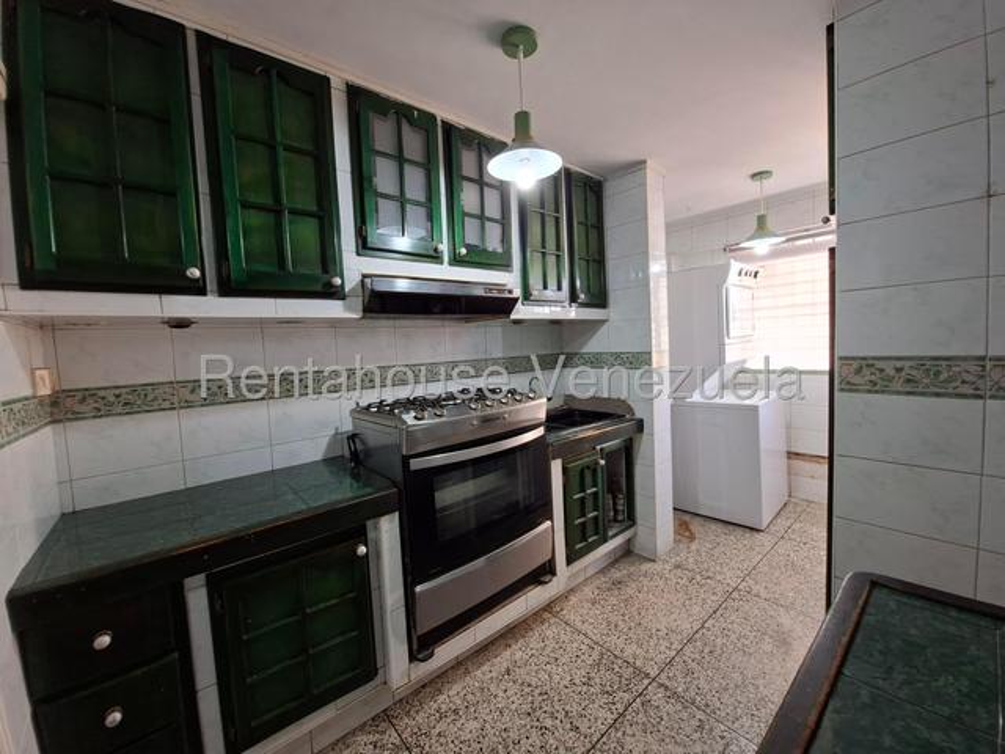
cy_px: 377
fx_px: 377
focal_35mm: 13
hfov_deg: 106.2
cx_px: 502
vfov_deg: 89.9
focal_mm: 1.74
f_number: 2.2
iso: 125
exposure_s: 1/50
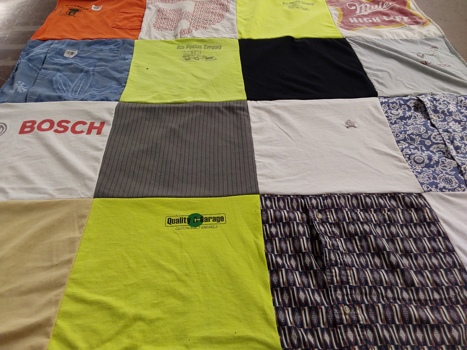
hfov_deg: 63.4
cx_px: 234
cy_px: 175
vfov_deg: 49.7
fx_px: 378
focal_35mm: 28
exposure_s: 1/60
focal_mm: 2.91
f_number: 1.9
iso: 80
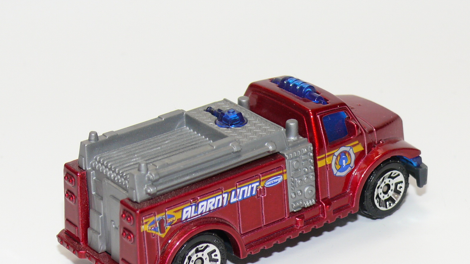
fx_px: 1408
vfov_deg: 10.7
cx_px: 235
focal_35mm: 113
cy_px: 162
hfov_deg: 18.9
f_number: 4
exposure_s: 1/30
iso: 100
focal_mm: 13.4
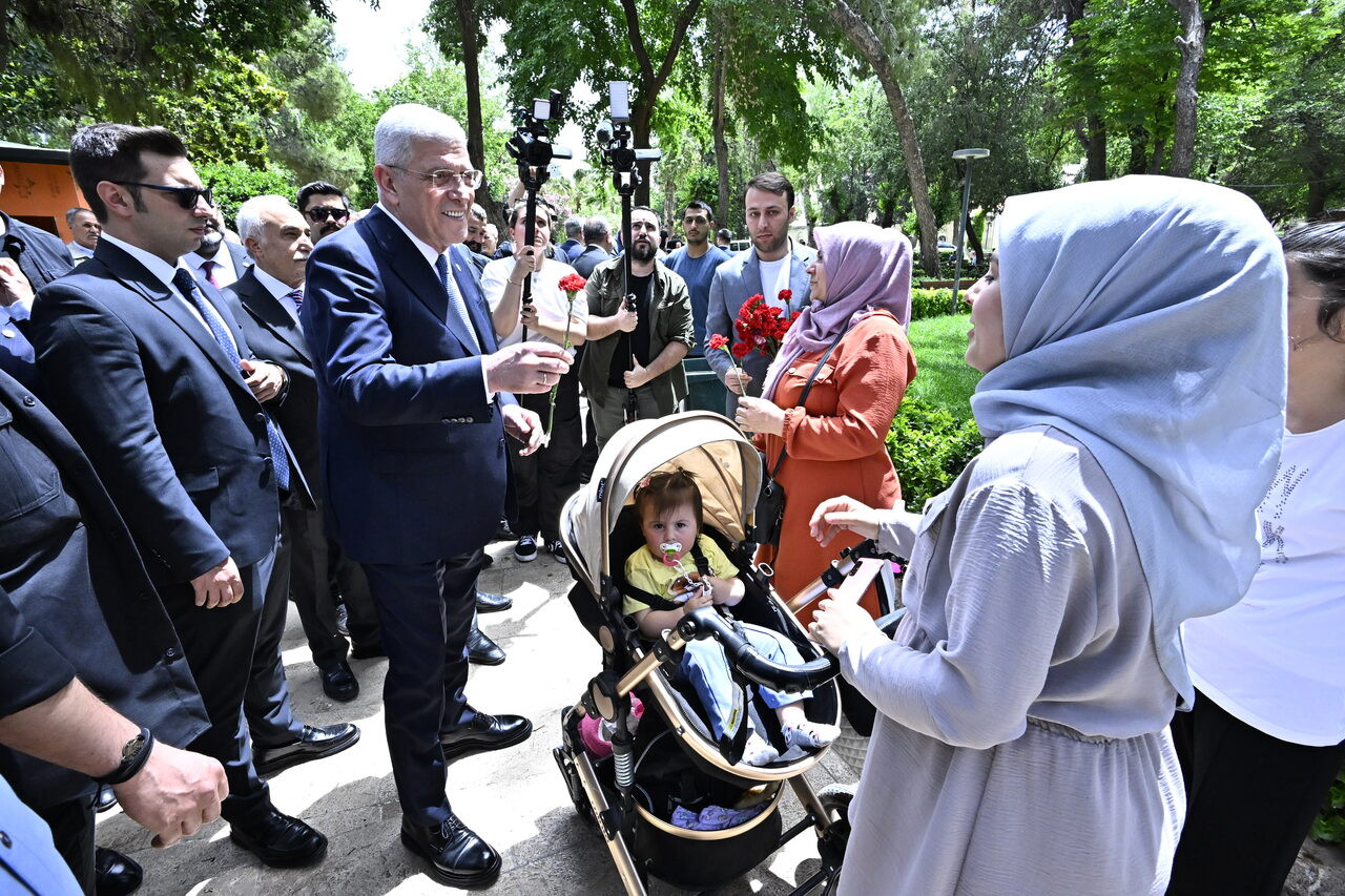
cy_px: 448
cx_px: 672
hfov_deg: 90.0
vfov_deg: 67.4
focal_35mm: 18
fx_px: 672
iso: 1600
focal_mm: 12
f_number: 7.1
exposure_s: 1/800
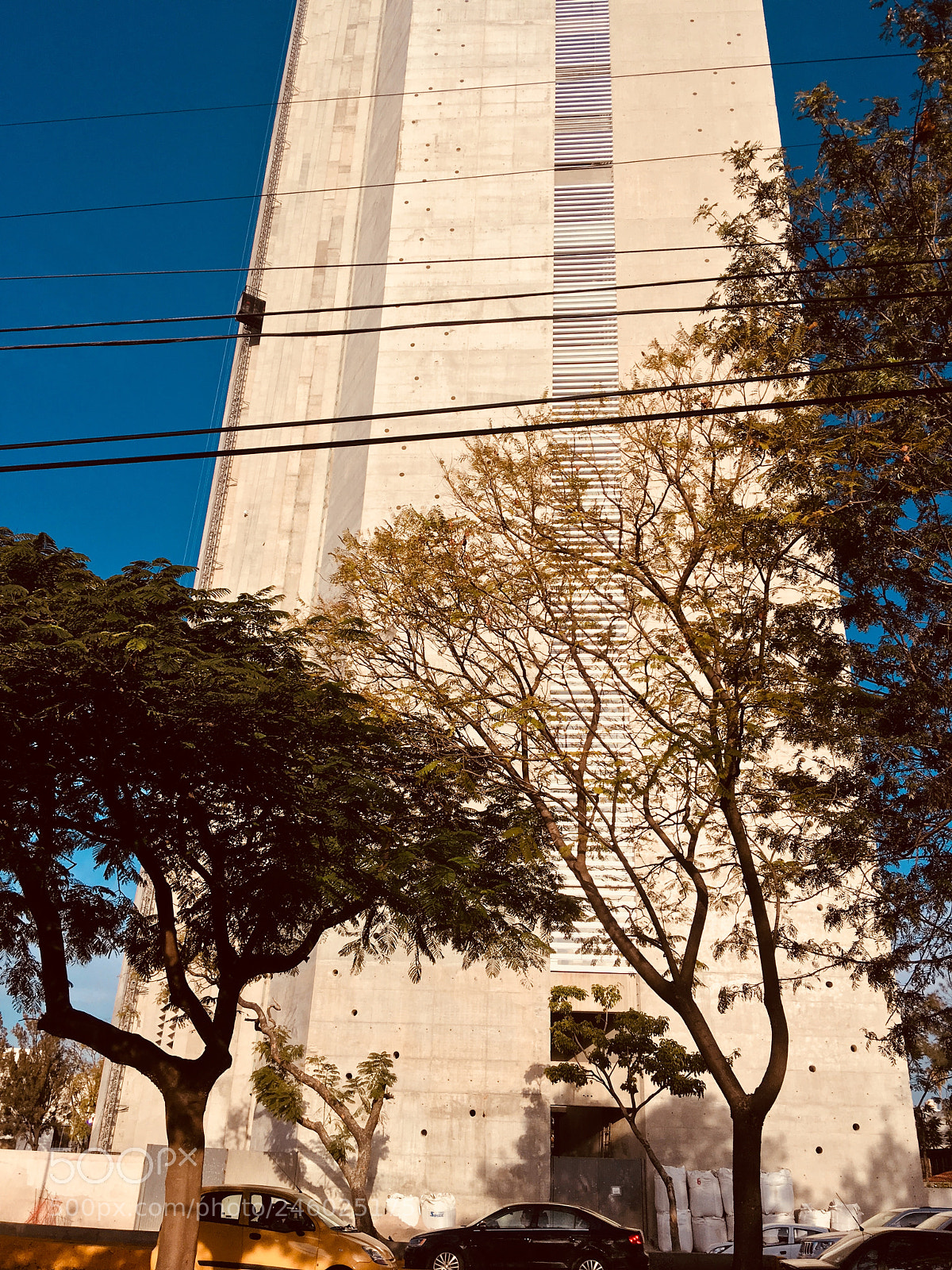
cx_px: 476
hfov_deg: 48.2
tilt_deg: +27.0
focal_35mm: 29
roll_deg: -2.5
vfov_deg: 61.7
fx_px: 1063
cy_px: 635
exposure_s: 1/1637
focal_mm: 4.15
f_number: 2.2
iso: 25
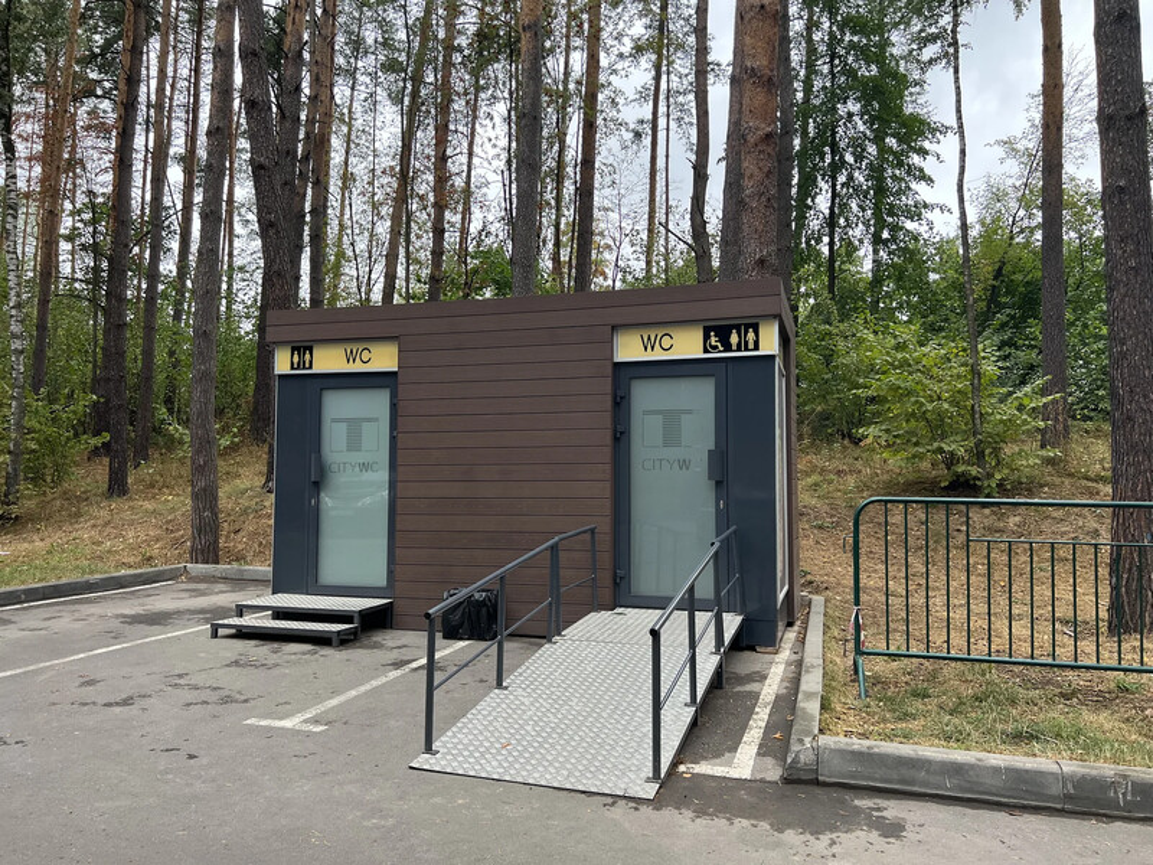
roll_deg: +0.7
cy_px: 432
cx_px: 576
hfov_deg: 67.3
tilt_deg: +2.7
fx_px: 866
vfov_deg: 53.1
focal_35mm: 26
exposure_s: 1/355
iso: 50
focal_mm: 5.7
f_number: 1.5
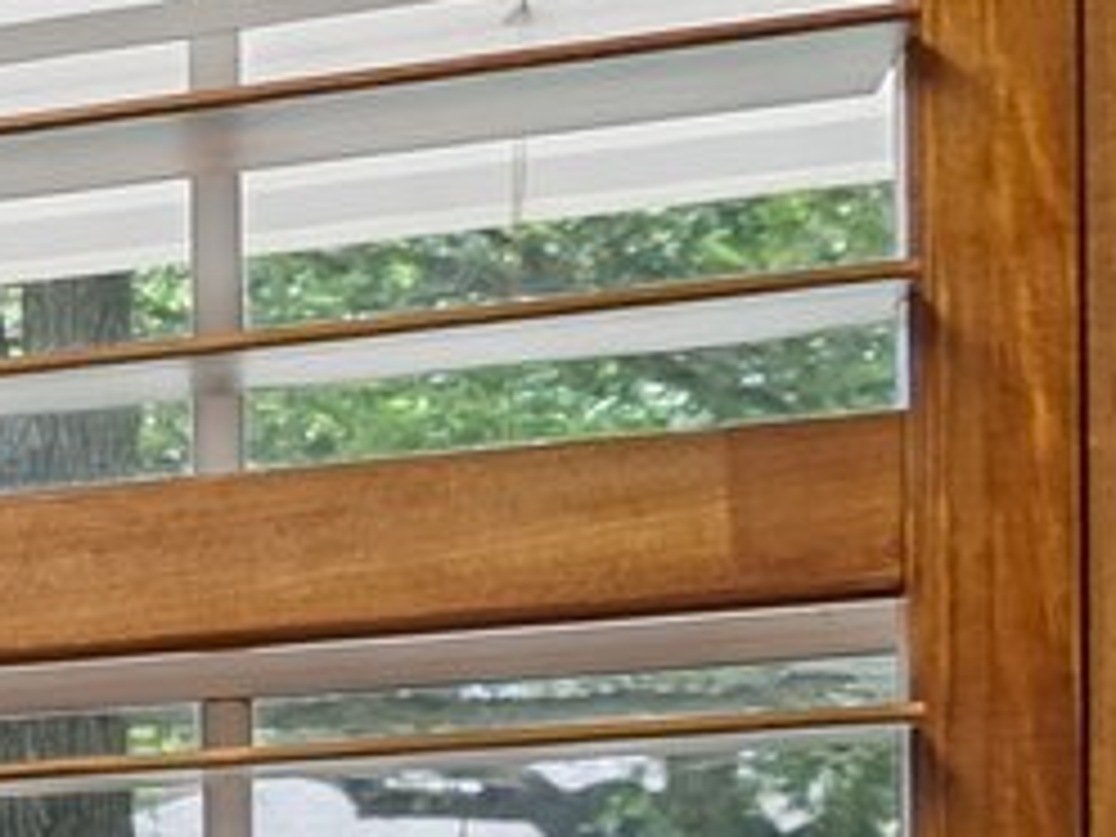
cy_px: 1505
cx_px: -3078
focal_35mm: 127
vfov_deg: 10.9
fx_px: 4094
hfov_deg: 8.8
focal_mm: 16
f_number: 8
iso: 400
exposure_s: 1/20
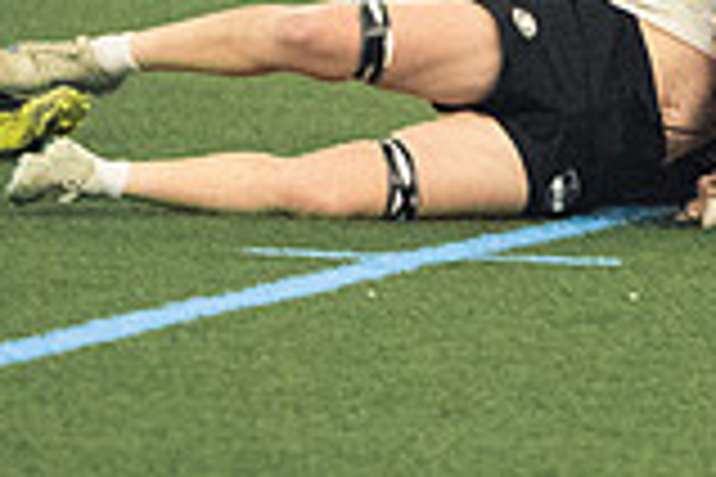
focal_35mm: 931
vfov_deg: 1.5
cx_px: 842
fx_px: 18515
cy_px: 72
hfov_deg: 2.2
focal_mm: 170
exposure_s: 1/500
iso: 12800
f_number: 2.8
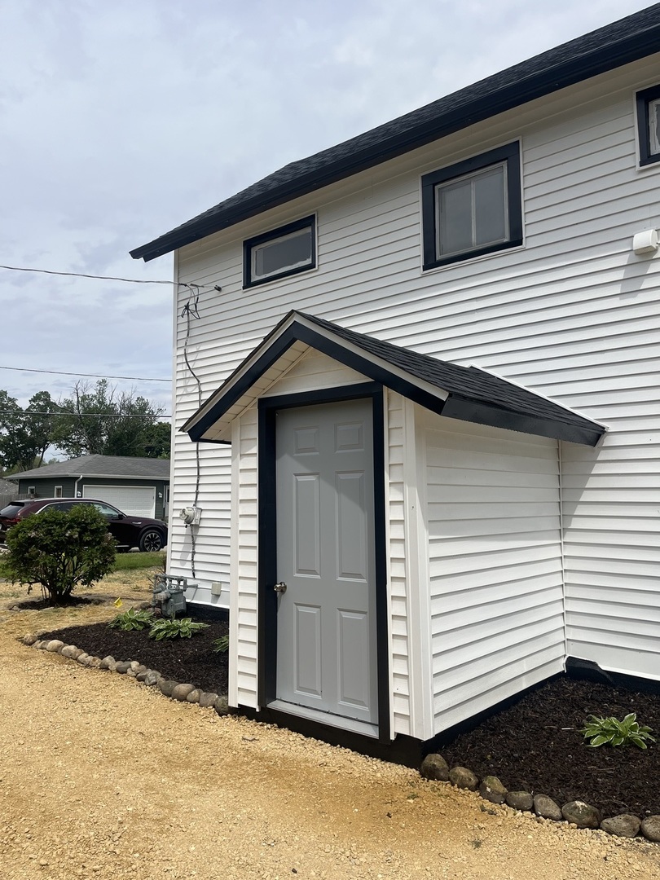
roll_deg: +0.0
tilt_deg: +5.1
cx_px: 330
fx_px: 661
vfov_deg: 67.3
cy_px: 440
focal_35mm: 26
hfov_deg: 53.1
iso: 50
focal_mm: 5.1
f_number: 1.6
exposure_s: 1/5556
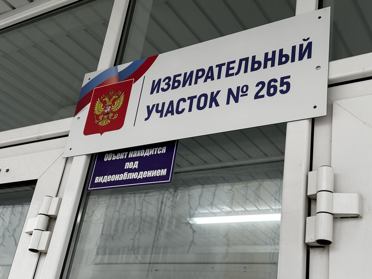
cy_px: 140
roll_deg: -9.3
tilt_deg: +24.7
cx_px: 186
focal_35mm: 48
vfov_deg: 30.3
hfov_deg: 39.7
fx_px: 516
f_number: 1.78
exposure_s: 1/117
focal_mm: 6.86
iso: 80
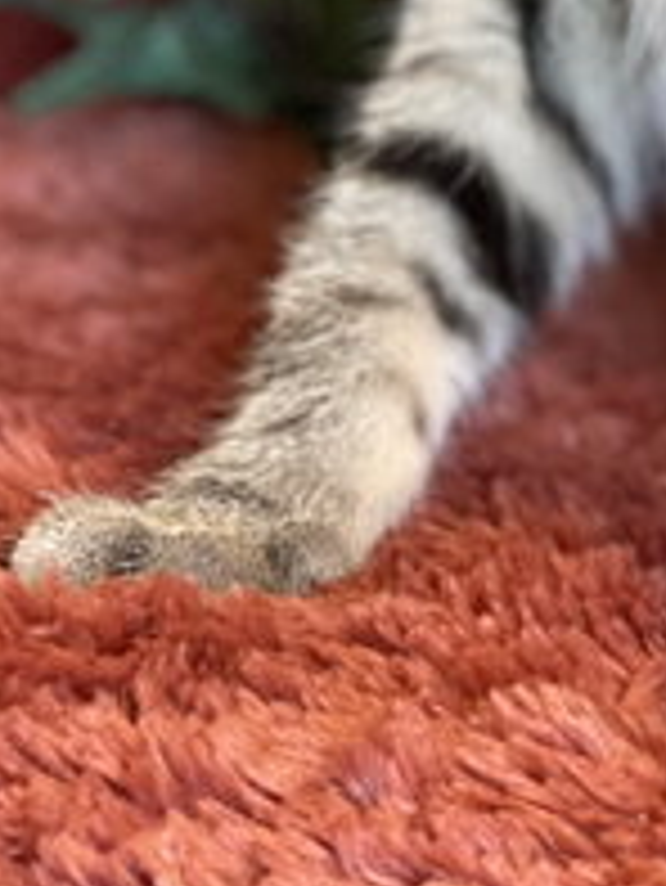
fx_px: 4510
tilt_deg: -7.3
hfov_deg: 8.3
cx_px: 819
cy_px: -313
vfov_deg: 10.9
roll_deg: -8.3
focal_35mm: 176
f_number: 2
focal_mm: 6
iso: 160
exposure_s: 1/40
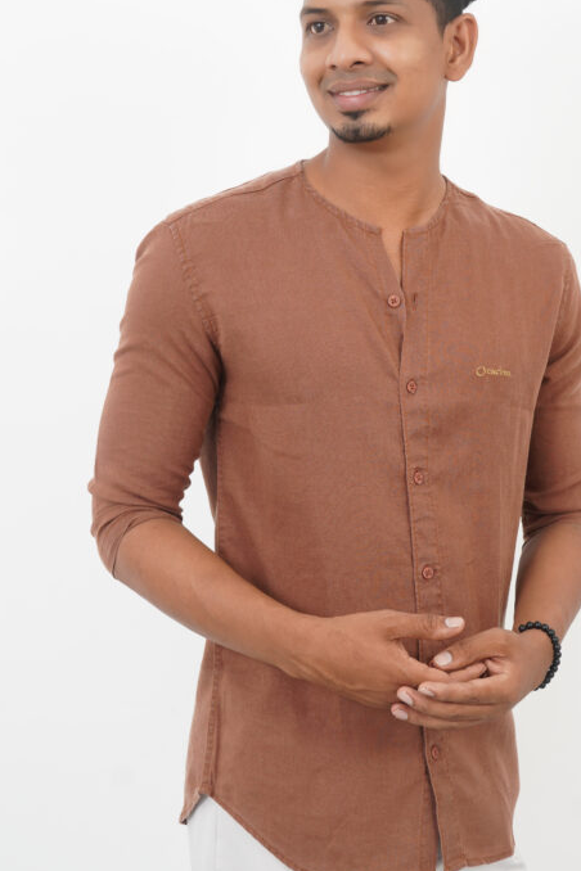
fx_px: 1589
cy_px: 375
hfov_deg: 20.7
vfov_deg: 30.6
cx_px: 361
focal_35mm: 66
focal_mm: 33
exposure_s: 1/100
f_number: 8
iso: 200
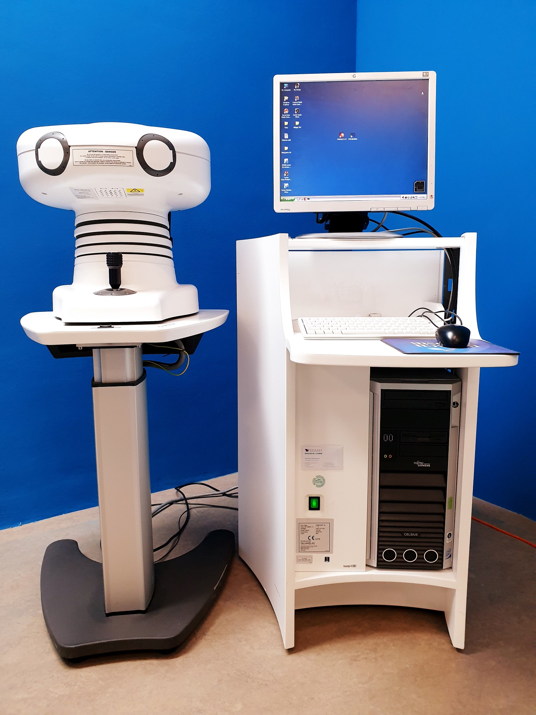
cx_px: 268
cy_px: 358
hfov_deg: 53.1
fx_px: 537
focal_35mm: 26
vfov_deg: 67.3
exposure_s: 1/50
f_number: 2.4
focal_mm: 4.3
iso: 250
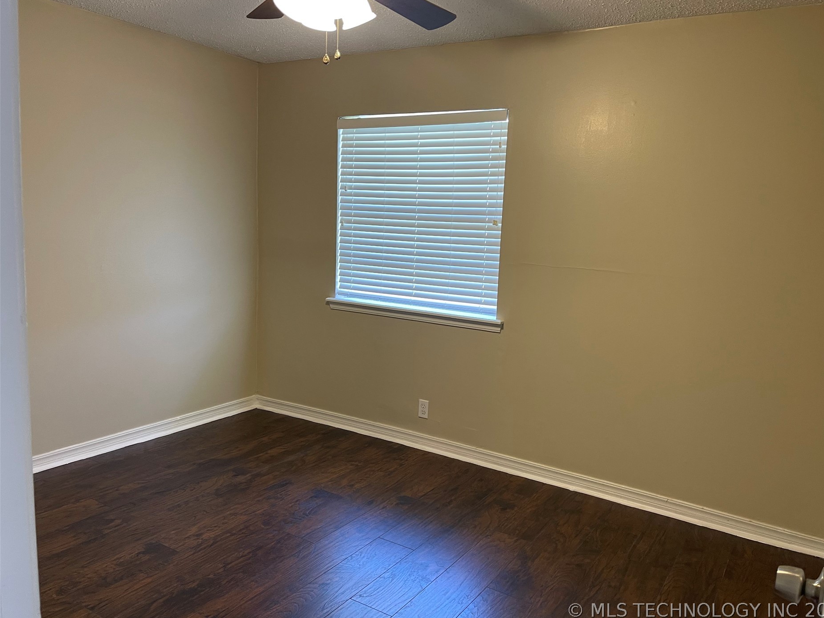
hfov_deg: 65.3
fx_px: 643
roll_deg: -2.5
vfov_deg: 51.4
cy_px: 304
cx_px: 427
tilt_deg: -8.8
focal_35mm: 27
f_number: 1.6
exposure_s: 1/60
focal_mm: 5.1
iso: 100
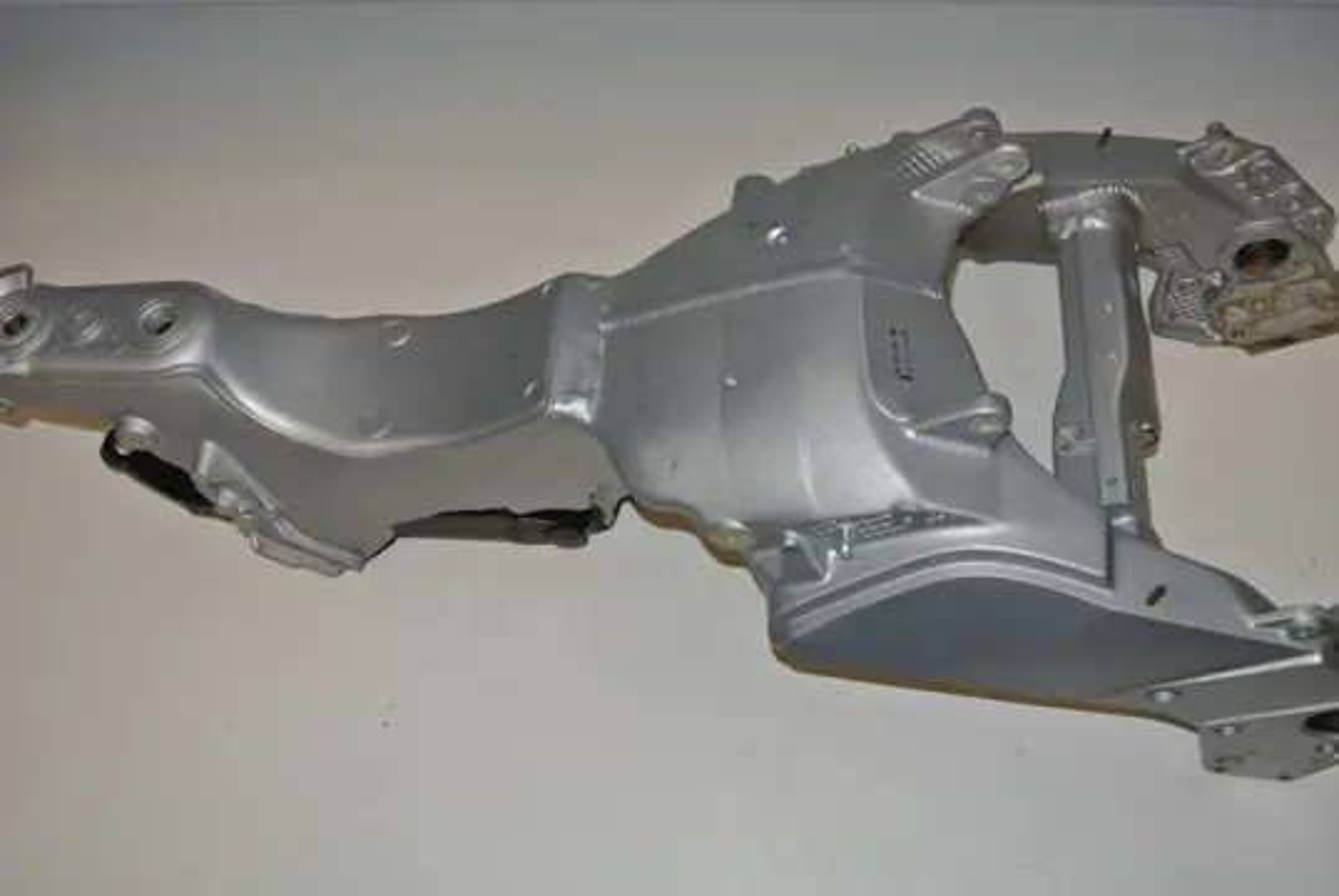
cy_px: 448
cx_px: 670
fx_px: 1340
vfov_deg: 37.0
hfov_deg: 53.1
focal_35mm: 36
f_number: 4
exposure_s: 1/60
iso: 200
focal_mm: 13.6
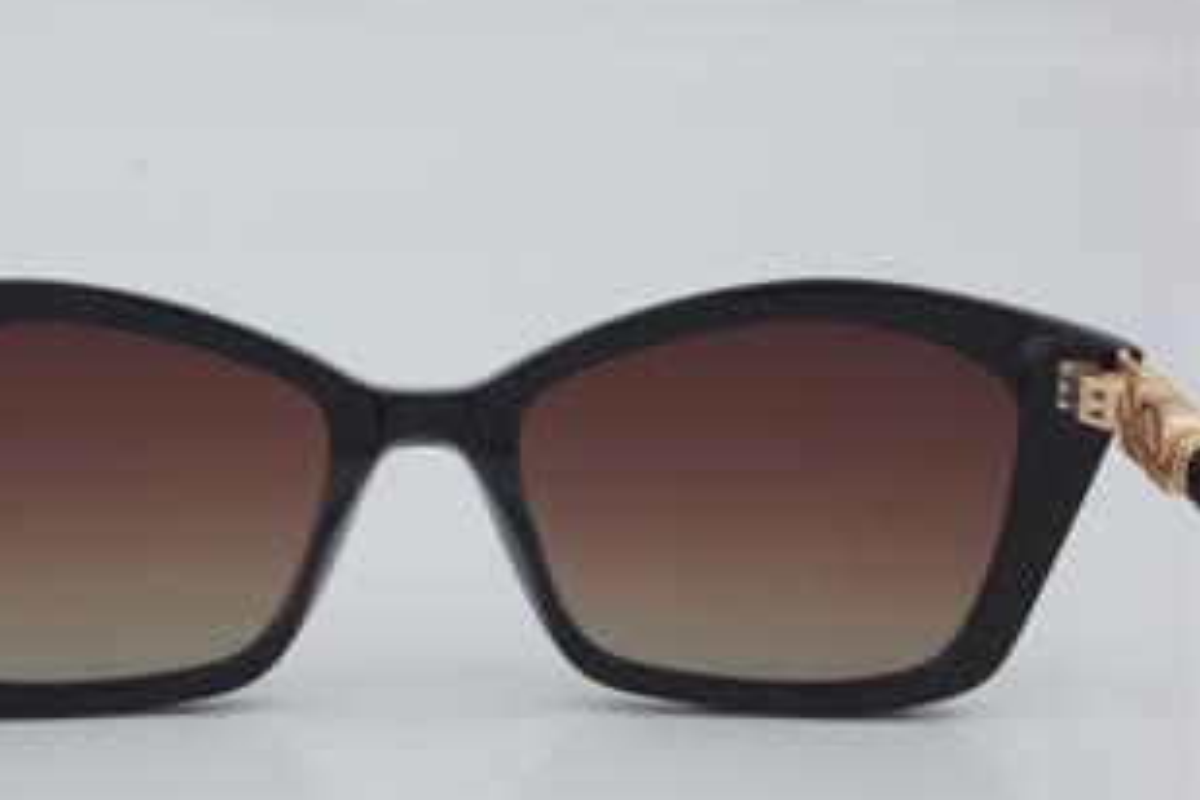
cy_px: 458
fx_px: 3233
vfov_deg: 14.1
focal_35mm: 97
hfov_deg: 21.0
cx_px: 427
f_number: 32
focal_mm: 50
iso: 100
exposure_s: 1/3
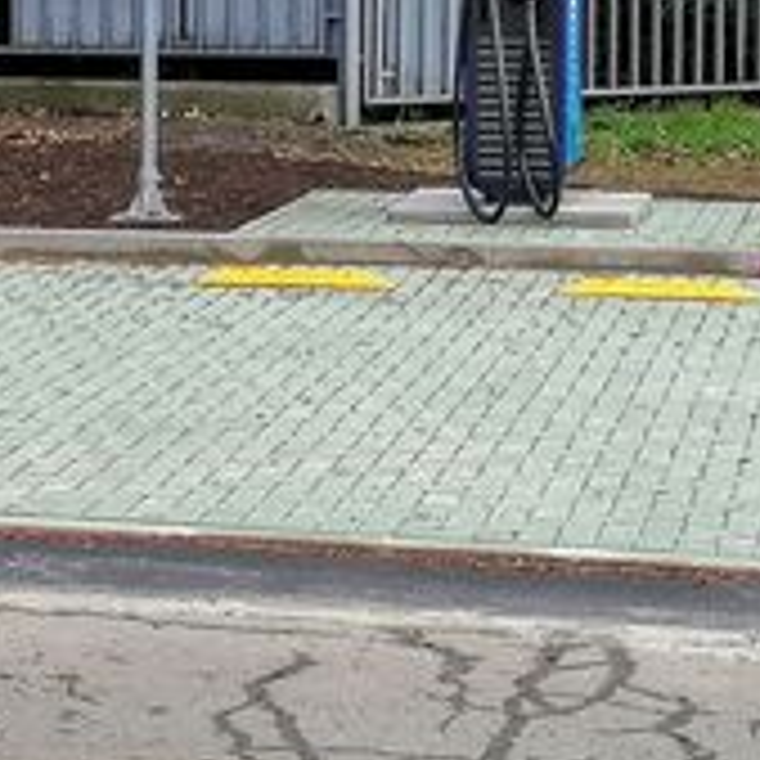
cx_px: 279
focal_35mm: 169
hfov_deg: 10.3
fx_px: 4198
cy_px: 31
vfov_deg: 10.3
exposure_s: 1/693
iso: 50
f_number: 1.8
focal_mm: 5.3
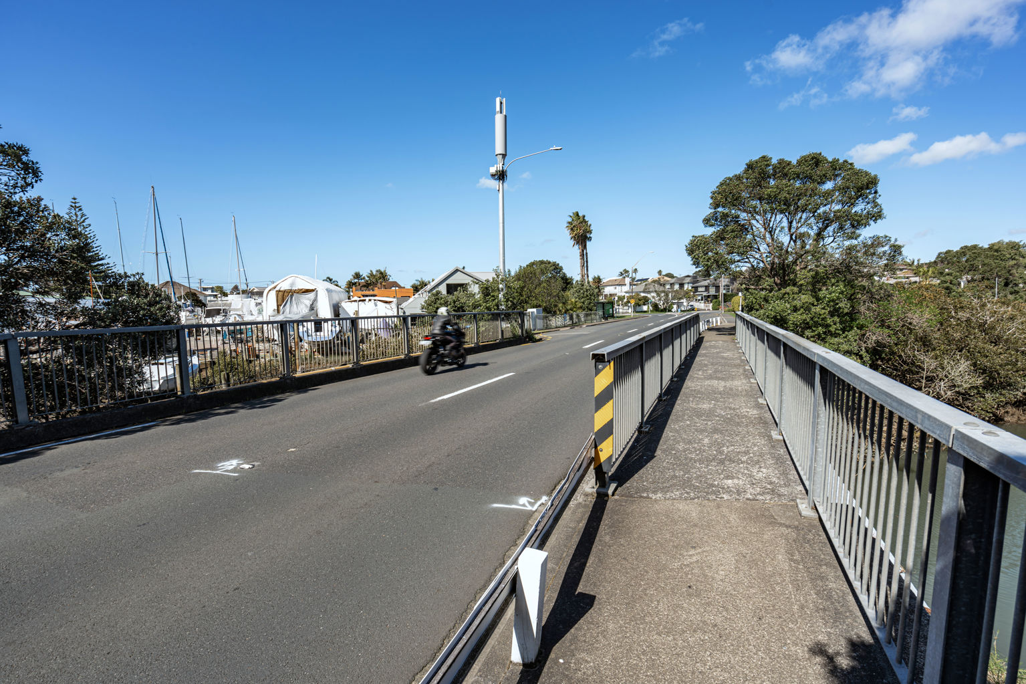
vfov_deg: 73.7
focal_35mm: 16
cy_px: 342
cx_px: 513
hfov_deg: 96.7
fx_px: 456
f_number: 8
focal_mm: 16
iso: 50
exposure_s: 1/80
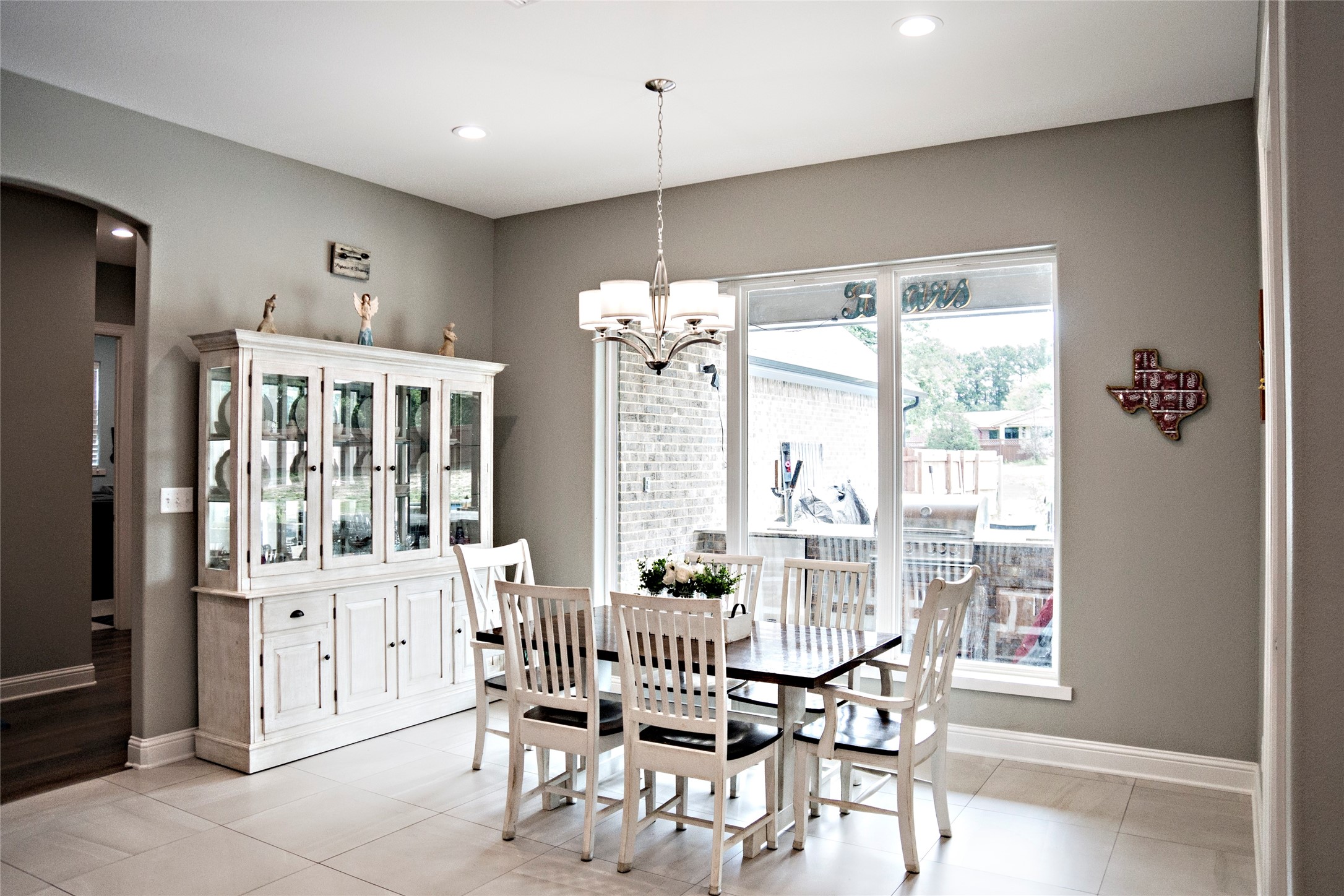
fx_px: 896
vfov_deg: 53.1
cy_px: 448
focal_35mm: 24
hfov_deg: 73.7
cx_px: 672
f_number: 2.8
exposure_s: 1/320
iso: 1000
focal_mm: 16
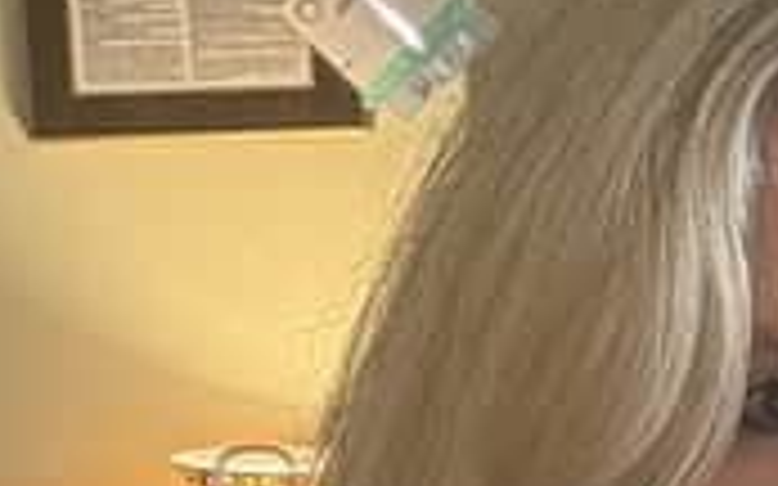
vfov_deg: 7.1
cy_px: 567
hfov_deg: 11.2
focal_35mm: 184
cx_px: 886
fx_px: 3900
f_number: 1.9
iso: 80
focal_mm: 2.7
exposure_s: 1/58
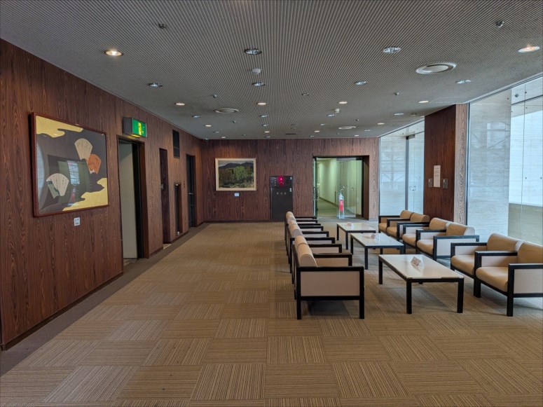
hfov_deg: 71.6
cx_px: 272
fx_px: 376
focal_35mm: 24
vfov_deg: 56.8
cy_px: 204
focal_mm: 4.53
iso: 29
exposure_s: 1/178
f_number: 1.7
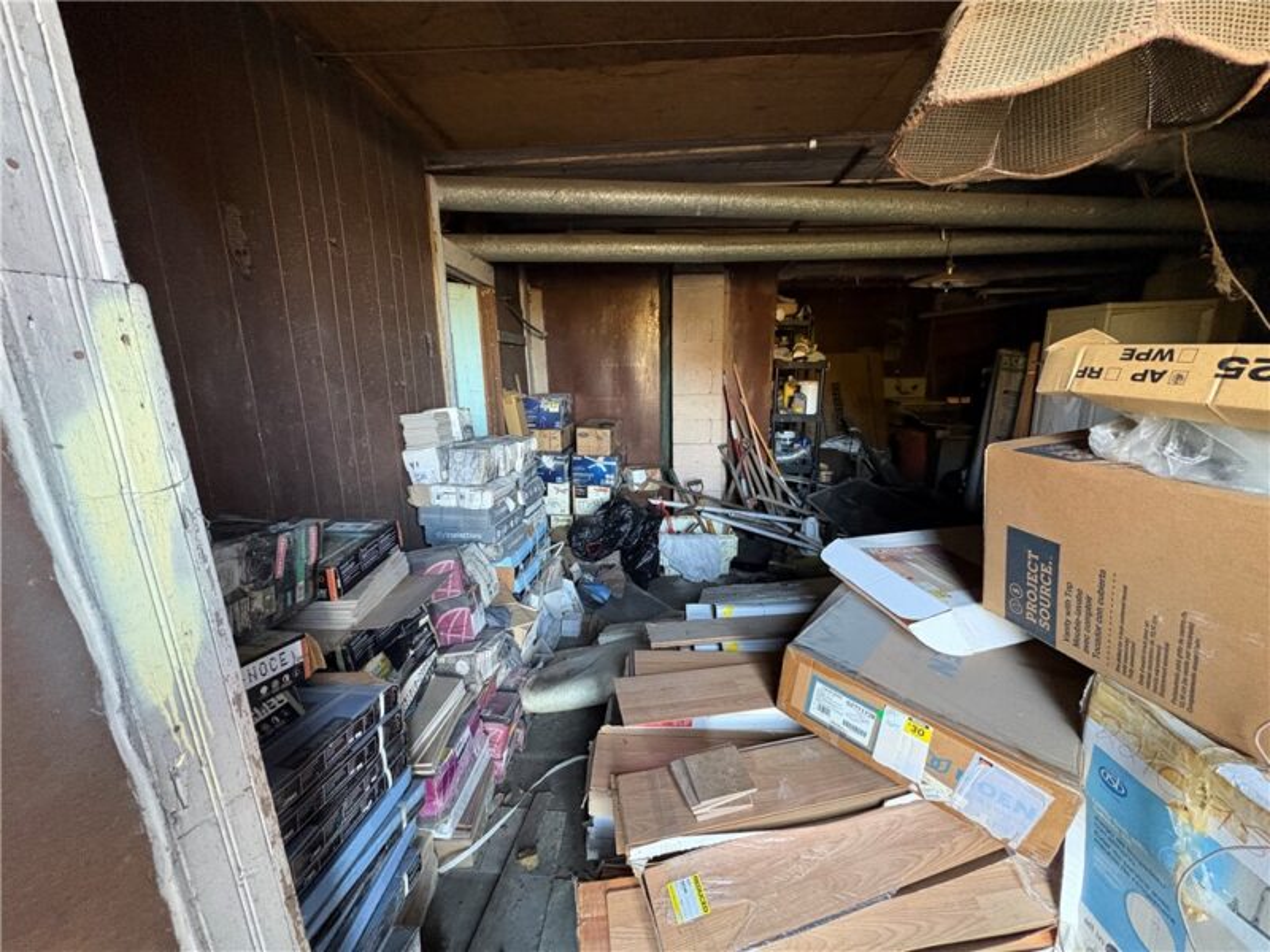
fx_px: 514
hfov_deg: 102.1
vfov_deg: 85.7
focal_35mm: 14
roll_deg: +1.7
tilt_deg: -12.2
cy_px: 476
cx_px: 635
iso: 800
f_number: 2.2
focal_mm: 2.22
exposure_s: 1/60
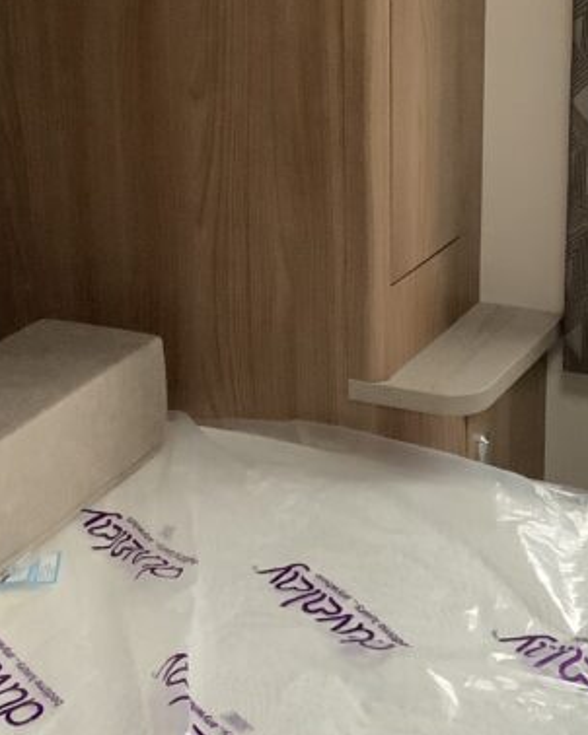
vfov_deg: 23.2
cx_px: 263
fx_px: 1785
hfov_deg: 18.7
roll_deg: +1.1
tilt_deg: -18.5
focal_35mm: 82
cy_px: 255
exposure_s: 1/60
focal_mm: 3.3
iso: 400
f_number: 2.4
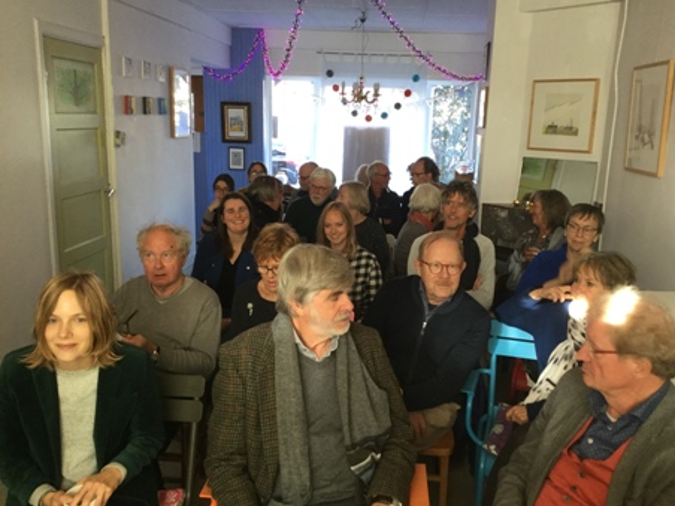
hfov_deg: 56.8
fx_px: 624
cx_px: 347
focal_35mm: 32
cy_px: 249
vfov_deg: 44.2
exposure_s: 1/33
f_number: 2.4
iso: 100
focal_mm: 3.3
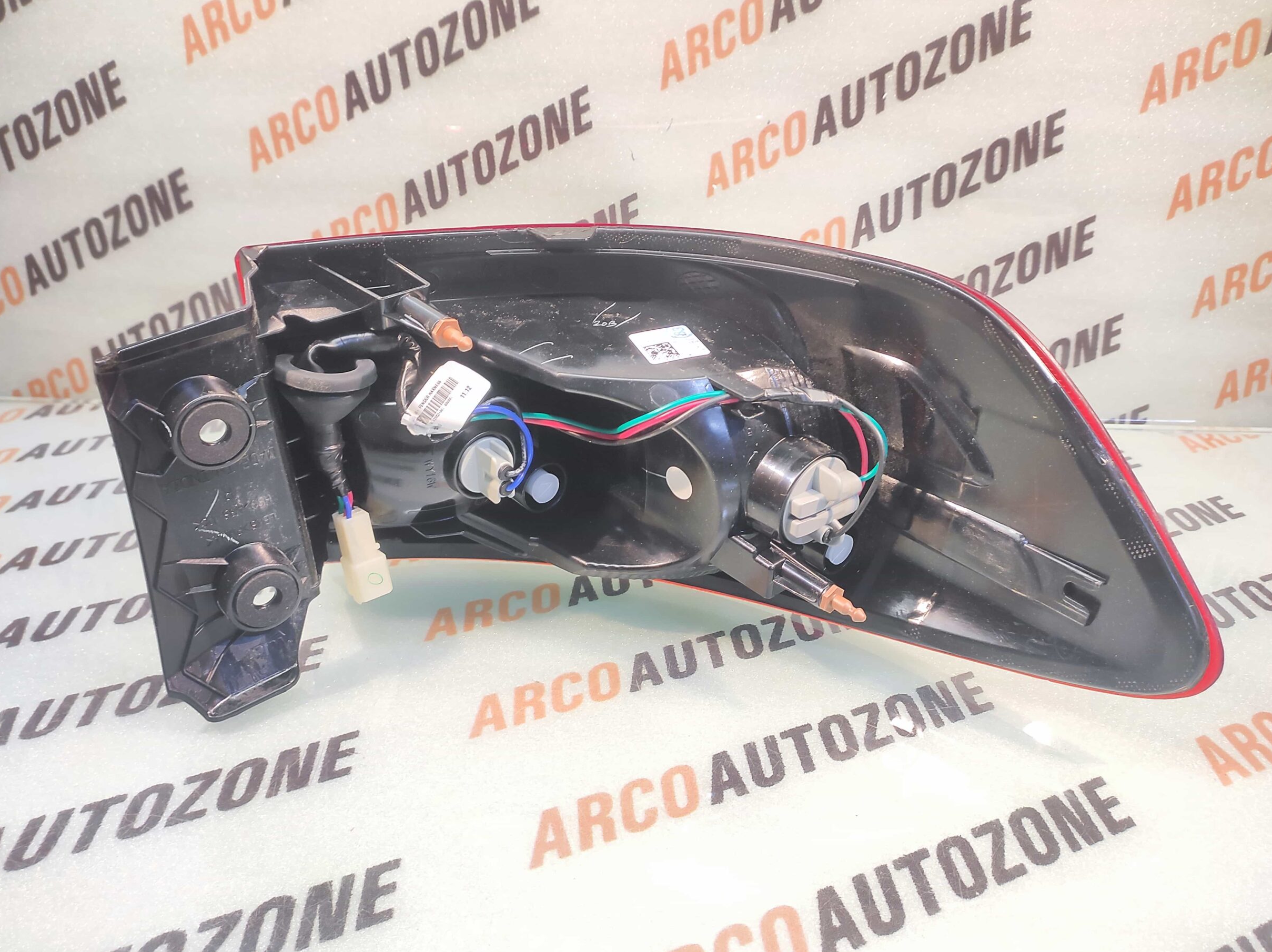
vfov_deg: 71.5
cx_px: 603
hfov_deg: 87.7
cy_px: 470
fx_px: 661
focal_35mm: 18
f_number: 1.79
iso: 341
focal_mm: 4.74
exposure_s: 1/25
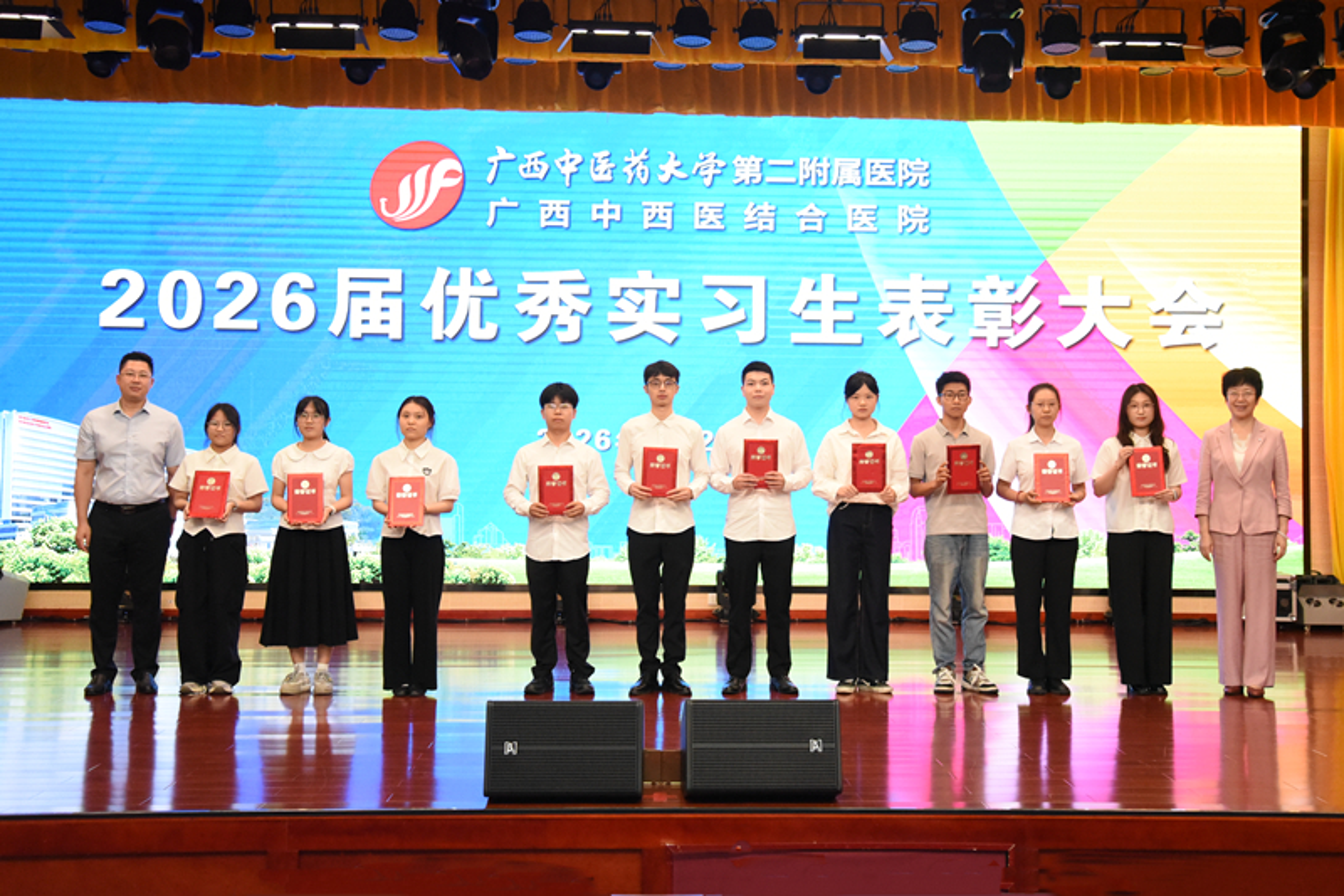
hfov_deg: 53.1
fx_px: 1344
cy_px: 448
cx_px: 672
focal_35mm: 36
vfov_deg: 36.9
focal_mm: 36
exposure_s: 1/320
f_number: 4
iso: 5600
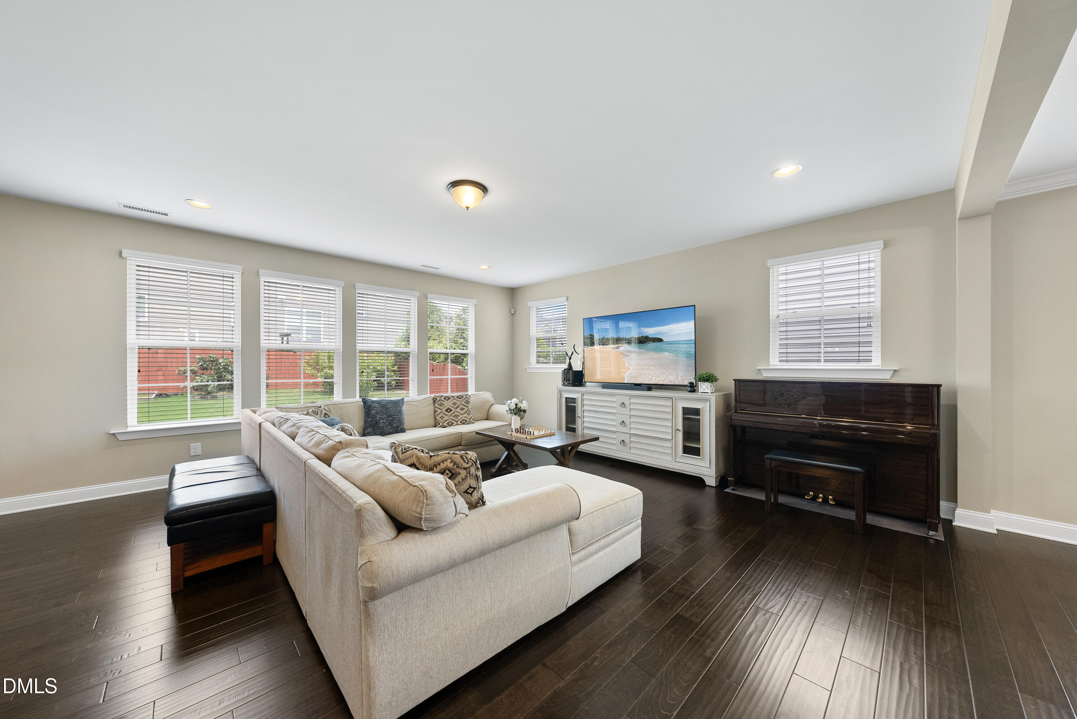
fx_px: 359
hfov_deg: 112.6
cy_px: 360
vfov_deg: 90.1
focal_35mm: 12
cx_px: 538
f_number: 7.1
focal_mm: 12
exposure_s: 1/15
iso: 800
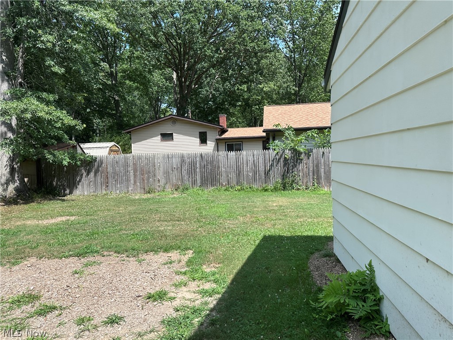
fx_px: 314
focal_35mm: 24
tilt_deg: +0.1
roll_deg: +3.6
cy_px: 170
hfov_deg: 71.6
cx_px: 226
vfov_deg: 56.8
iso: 80
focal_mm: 6.86
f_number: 1.78
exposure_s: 1/2469
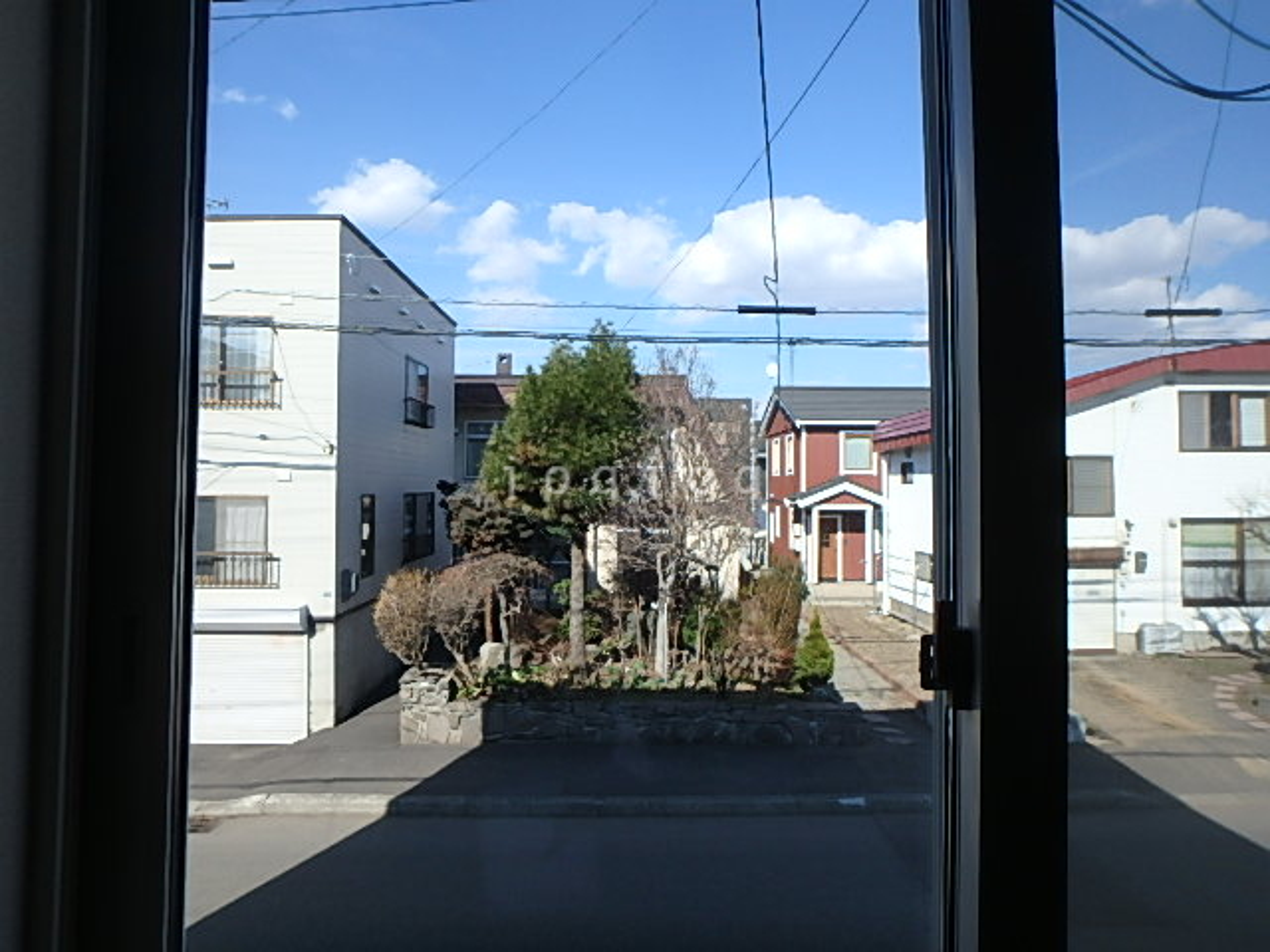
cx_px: 635
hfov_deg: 79.0
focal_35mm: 21
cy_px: 476
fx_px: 770
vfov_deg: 63.4
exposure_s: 1/800
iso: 125
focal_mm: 3.7
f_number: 3.5
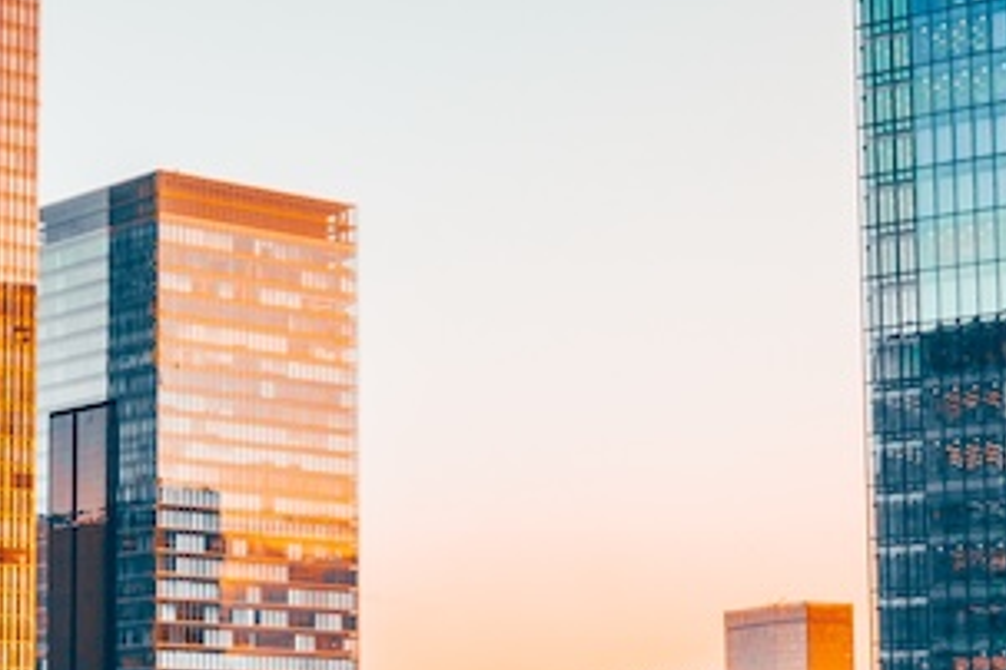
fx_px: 2766
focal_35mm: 99
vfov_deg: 13.8
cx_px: 216
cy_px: 469
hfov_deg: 20.4
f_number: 10
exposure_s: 1/80
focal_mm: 20
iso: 200
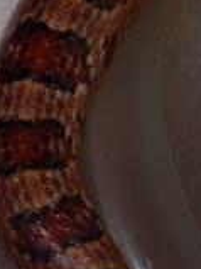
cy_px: 54
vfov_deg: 11.7
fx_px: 1302
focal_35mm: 168
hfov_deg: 8.0
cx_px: -333
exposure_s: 1/32
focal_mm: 6.3
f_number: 2.9
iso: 50
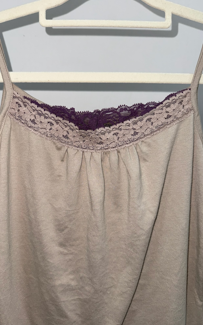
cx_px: 86
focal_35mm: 26
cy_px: 163
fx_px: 230
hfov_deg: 47.4
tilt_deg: -6.7
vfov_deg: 70.4
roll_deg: -1.7
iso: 50
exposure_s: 1/67
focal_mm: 6.76
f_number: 1.78
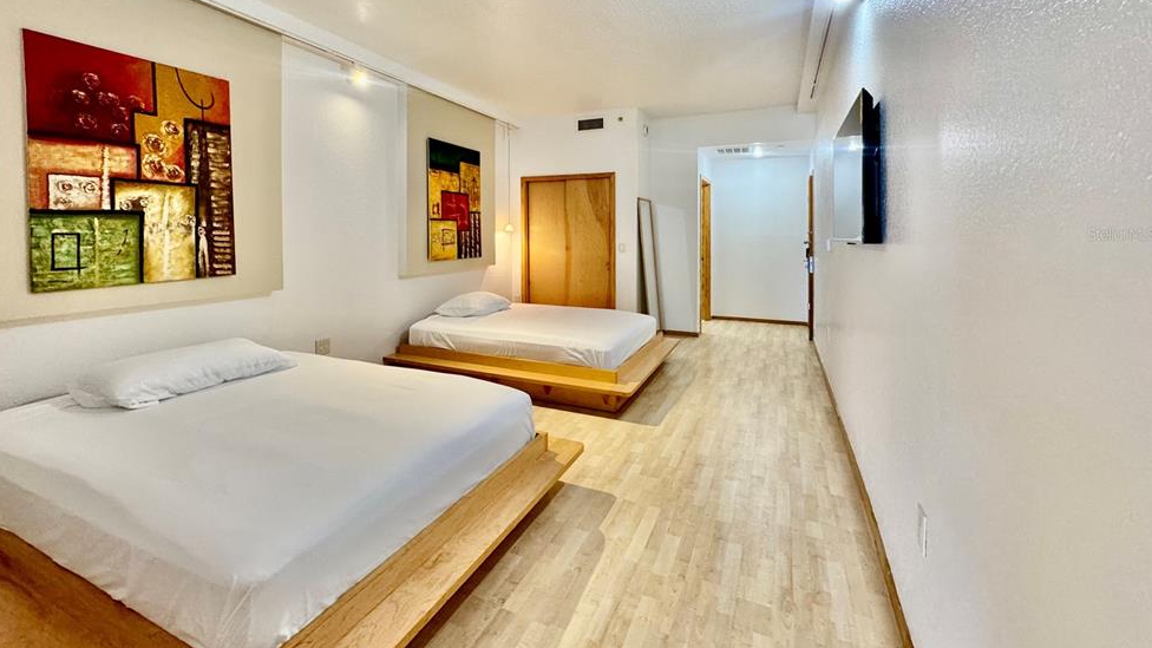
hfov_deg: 99.3
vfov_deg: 65.8
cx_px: 555
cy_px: 234
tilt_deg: -0.3
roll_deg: +0.4
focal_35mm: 16
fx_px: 489
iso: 250
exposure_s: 1/60
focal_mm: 2.22
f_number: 2.2
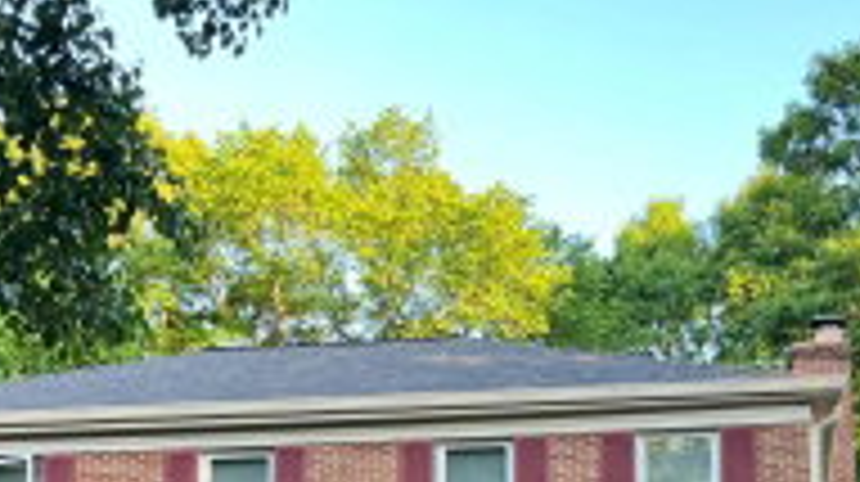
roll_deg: -0.1
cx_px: 432
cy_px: 536
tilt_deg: +13.1
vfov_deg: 15.4
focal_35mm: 76
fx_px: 1731
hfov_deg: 27.9
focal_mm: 5.7
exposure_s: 1/121
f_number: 1.5
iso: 40
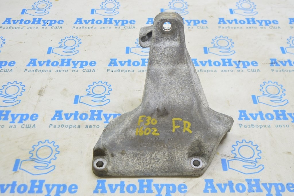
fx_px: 343
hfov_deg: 46.4
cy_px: 98
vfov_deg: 31.8
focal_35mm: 42
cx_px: 147
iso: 400
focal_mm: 28
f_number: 5.6
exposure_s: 1/20
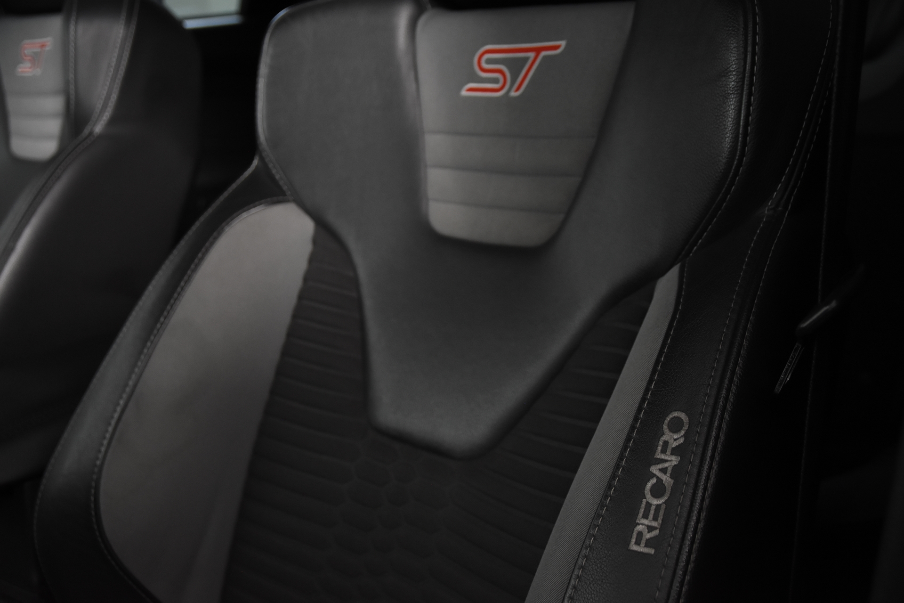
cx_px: 452
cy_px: 302
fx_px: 904
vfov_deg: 36.9
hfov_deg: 53.1
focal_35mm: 36
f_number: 3.5
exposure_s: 1/50
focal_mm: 24
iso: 1600
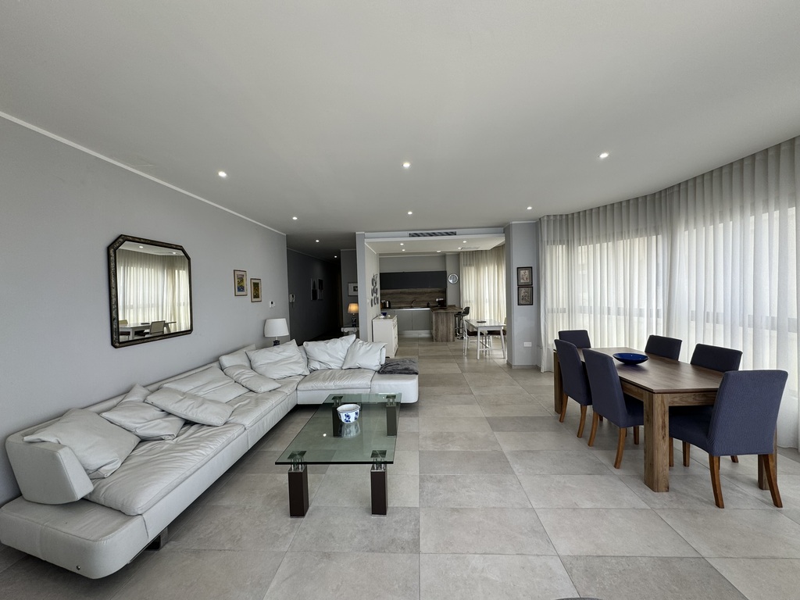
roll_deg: +0.6
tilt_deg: -1.2
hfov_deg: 102.1
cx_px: 400
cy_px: 300
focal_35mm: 14
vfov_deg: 85.7
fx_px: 324
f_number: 2.2
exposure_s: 1/99
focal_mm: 2.22
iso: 50
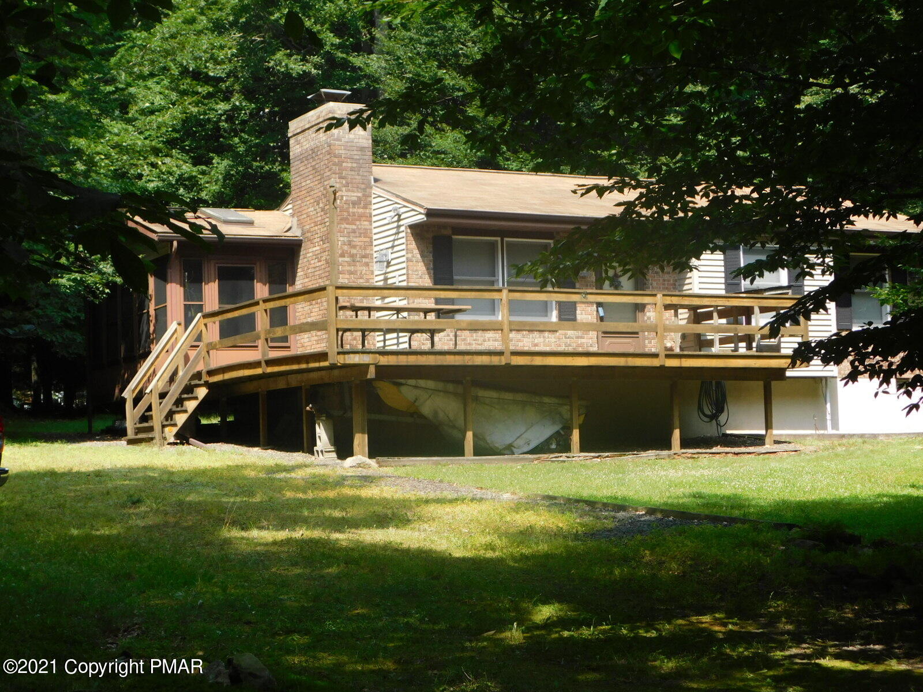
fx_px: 1893
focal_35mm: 71
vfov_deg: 20.7
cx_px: 462
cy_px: 346
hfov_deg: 27.4
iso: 125
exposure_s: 1/250
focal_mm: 12.6
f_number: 4.3
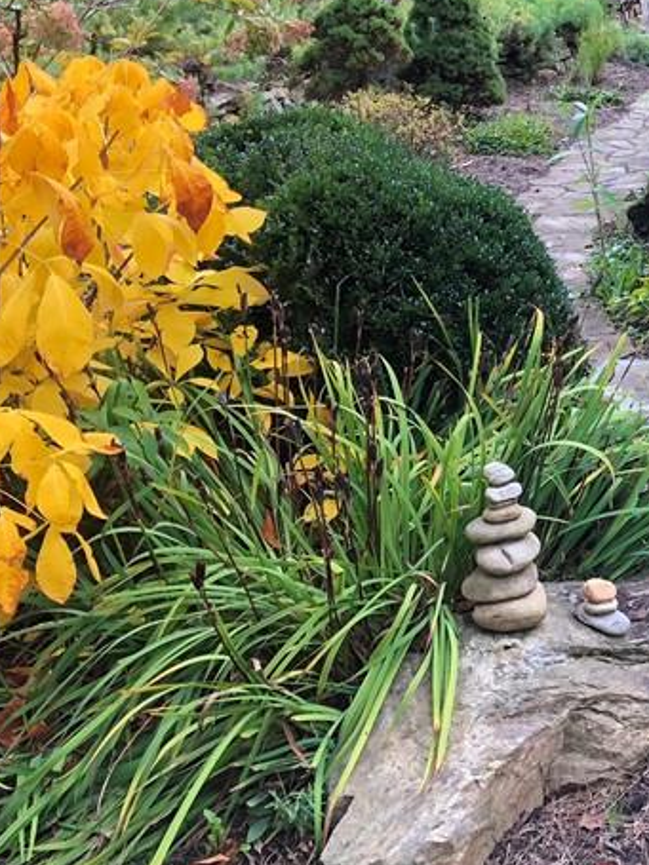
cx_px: 737
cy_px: 276
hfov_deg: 21.9
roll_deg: +2.1
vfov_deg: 30.5
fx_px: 1576
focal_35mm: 63
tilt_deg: -11.9
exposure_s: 1/120
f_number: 1.8
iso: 25
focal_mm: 4
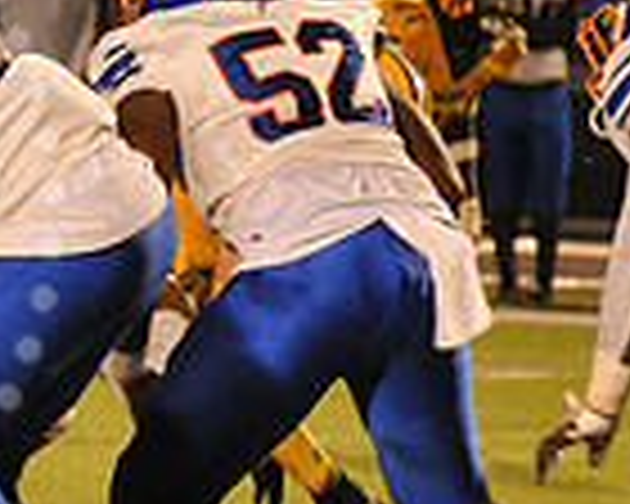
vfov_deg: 2.0
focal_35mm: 778
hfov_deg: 2.5
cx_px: -364
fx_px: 14506
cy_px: 202
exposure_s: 1/160
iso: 3200
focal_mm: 200
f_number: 5.6
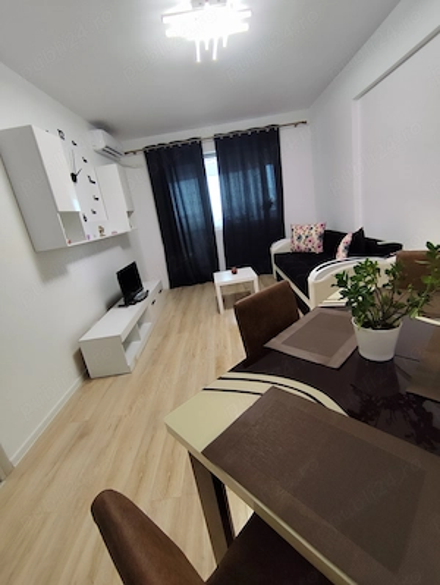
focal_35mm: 16
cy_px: 292
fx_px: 271
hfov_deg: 78.2
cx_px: 220
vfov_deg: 94.4
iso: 80
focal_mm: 1.65
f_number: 2.2
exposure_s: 1/100
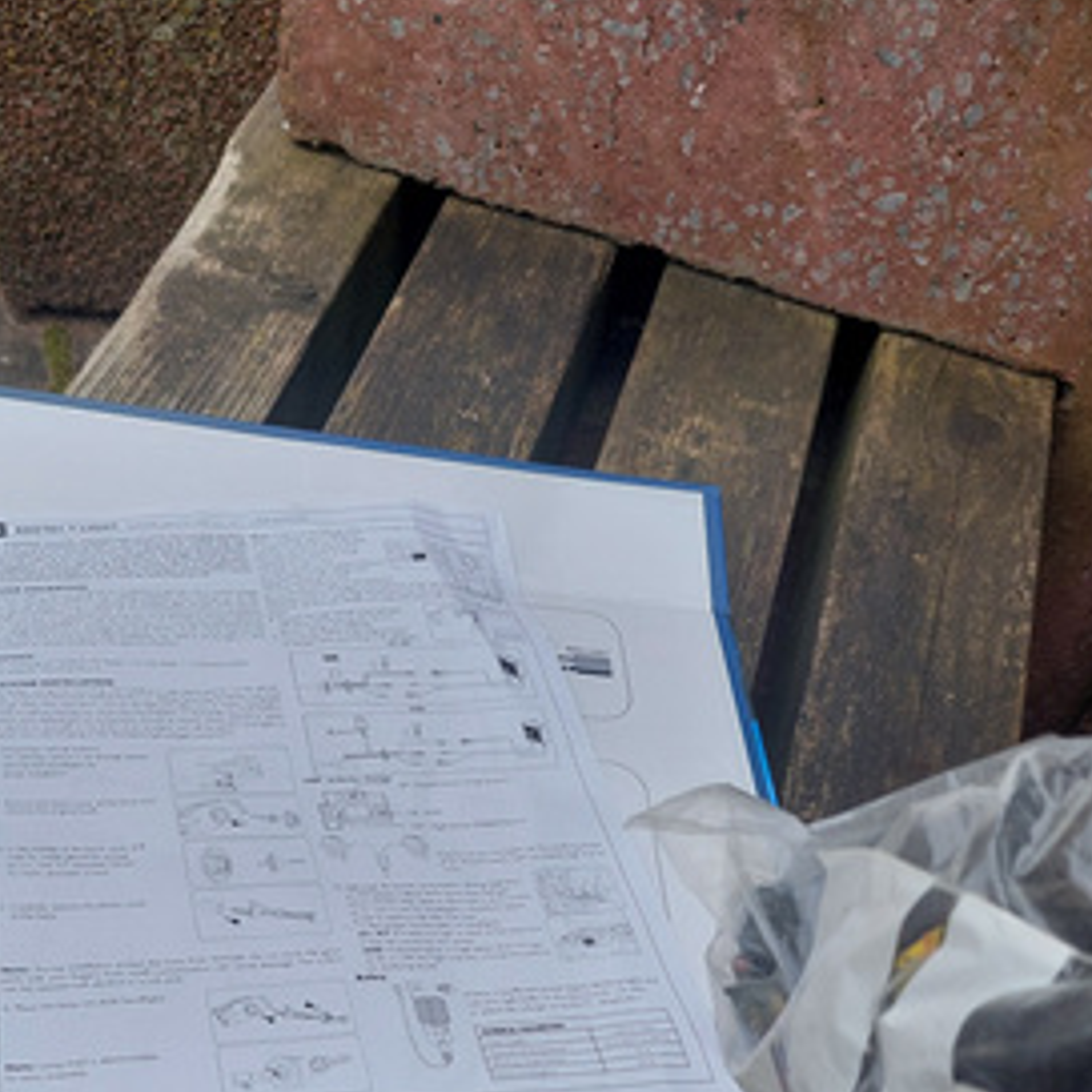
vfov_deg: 39.8
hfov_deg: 42.6
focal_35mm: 39
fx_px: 1392
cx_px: 424
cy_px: 980
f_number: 1.8
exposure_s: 1/527
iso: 40
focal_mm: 5.23
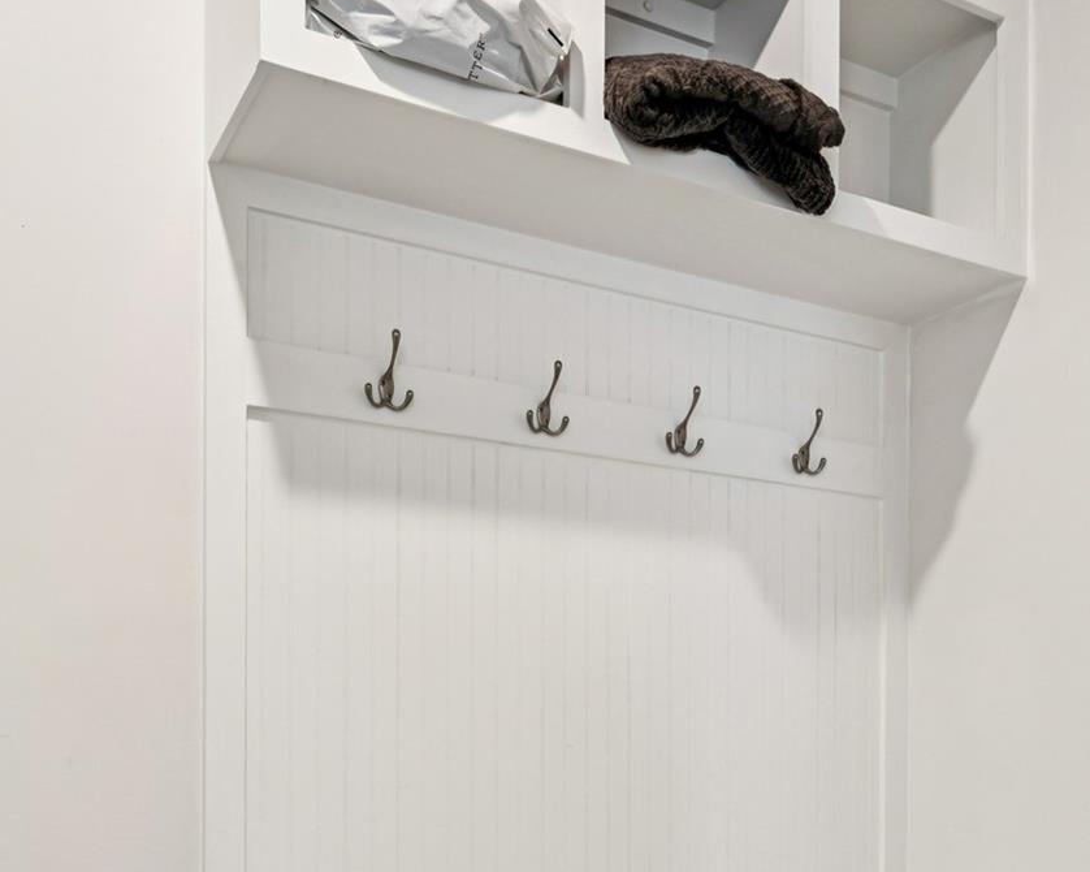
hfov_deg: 46.2
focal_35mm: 39
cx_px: 685
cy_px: 784
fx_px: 1265
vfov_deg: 35.7
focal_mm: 17.1
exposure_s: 1/2.5
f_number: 9
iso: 100
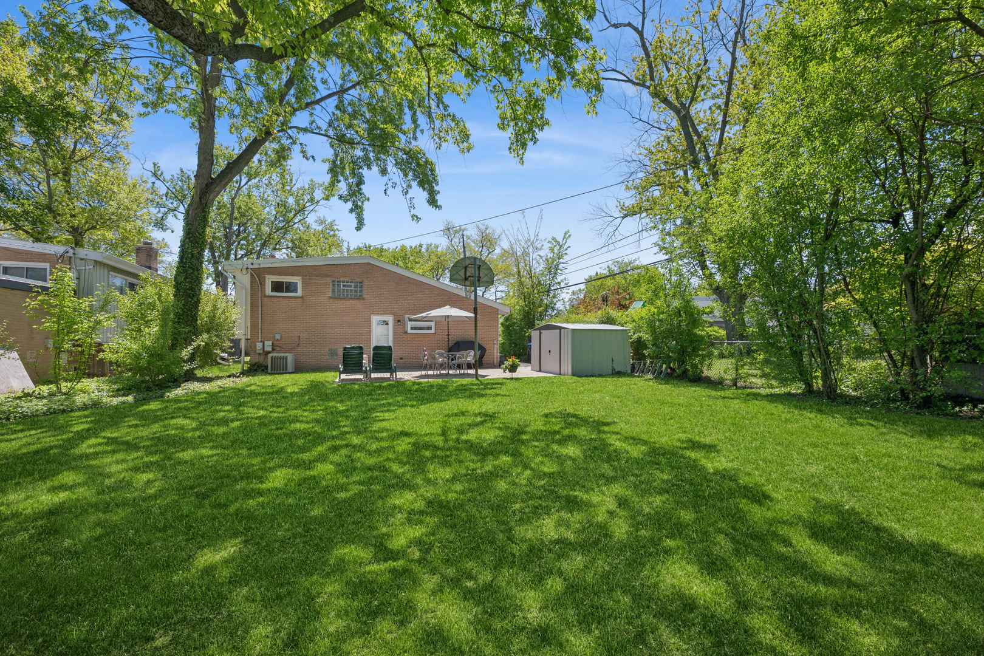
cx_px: 492
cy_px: 328
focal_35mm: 14
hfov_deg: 104.3
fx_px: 383
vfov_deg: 81.2
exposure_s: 1/125
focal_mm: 14
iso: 200
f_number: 11
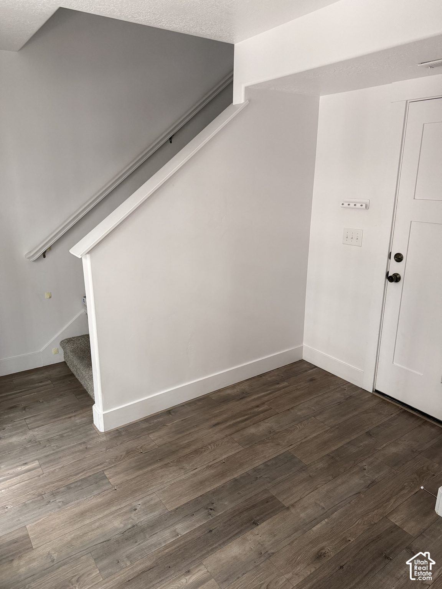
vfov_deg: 71.6
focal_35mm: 24
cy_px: 294
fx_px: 409
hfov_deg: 56.8
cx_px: 221
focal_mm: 6.76
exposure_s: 1/60
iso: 320
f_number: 1.78
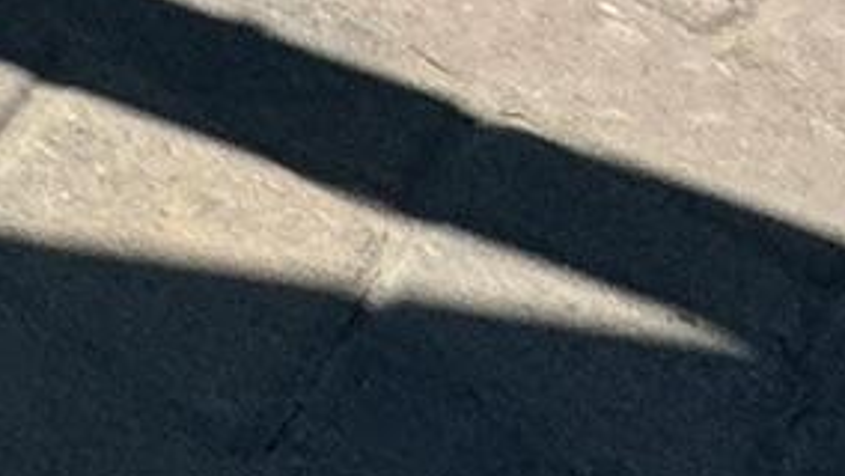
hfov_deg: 10.0
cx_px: -2002
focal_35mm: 110
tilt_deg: -15.8
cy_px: -1696
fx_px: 2466
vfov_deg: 6.9
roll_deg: +1.5
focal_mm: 2.22
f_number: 2.2
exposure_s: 1/2208
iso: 50
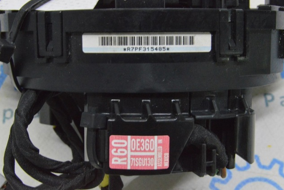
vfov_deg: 19.5
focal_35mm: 70
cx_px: 143
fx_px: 552
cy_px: 94
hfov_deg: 28.8
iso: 6400
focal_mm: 46
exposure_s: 1/20
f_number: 20
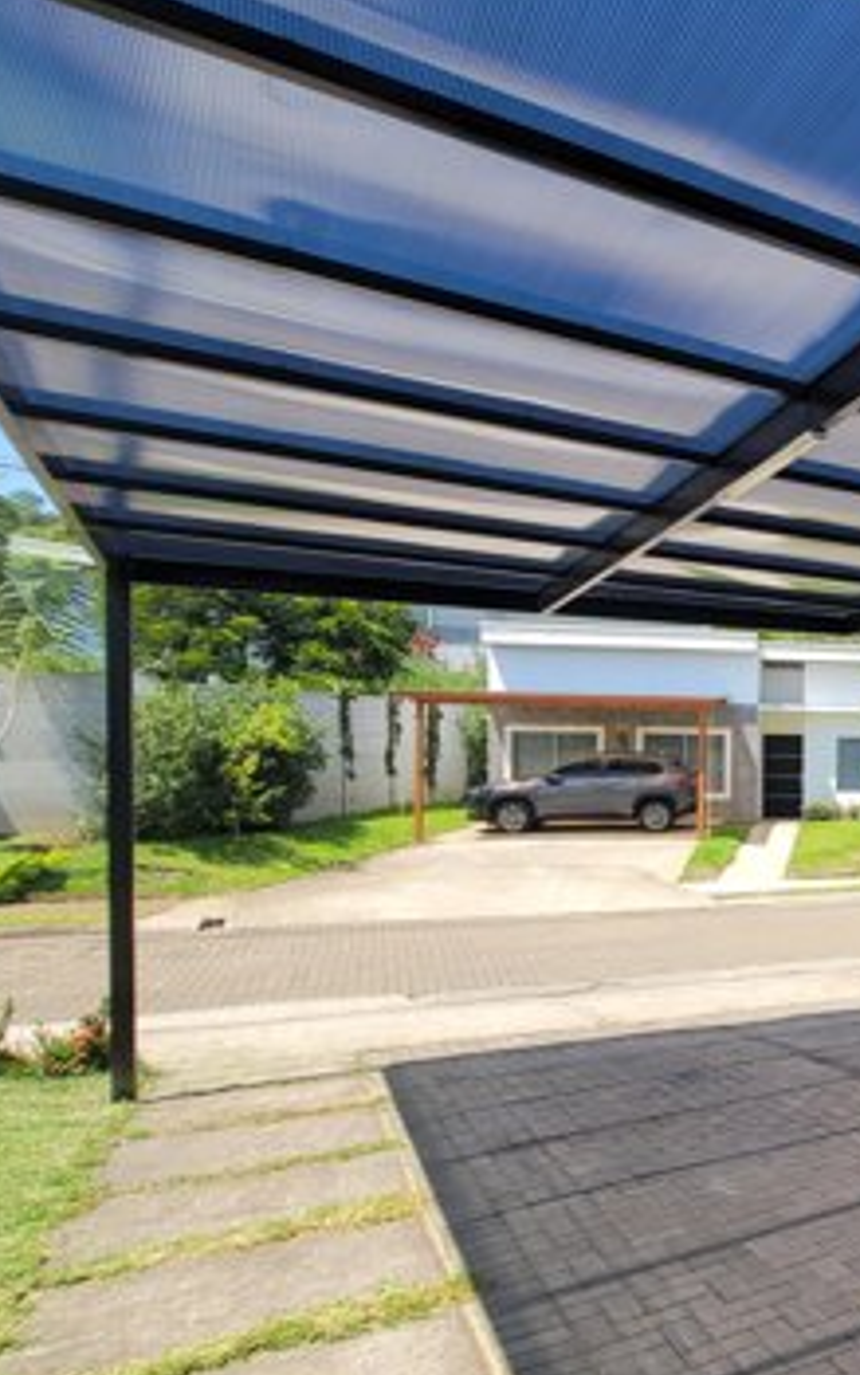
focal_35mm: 25
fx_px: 937
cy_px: 758
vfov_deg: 72.3
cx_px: 1094
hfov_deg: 35.4
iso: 64
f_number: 2.2
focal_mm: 2.2
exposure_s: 1/907
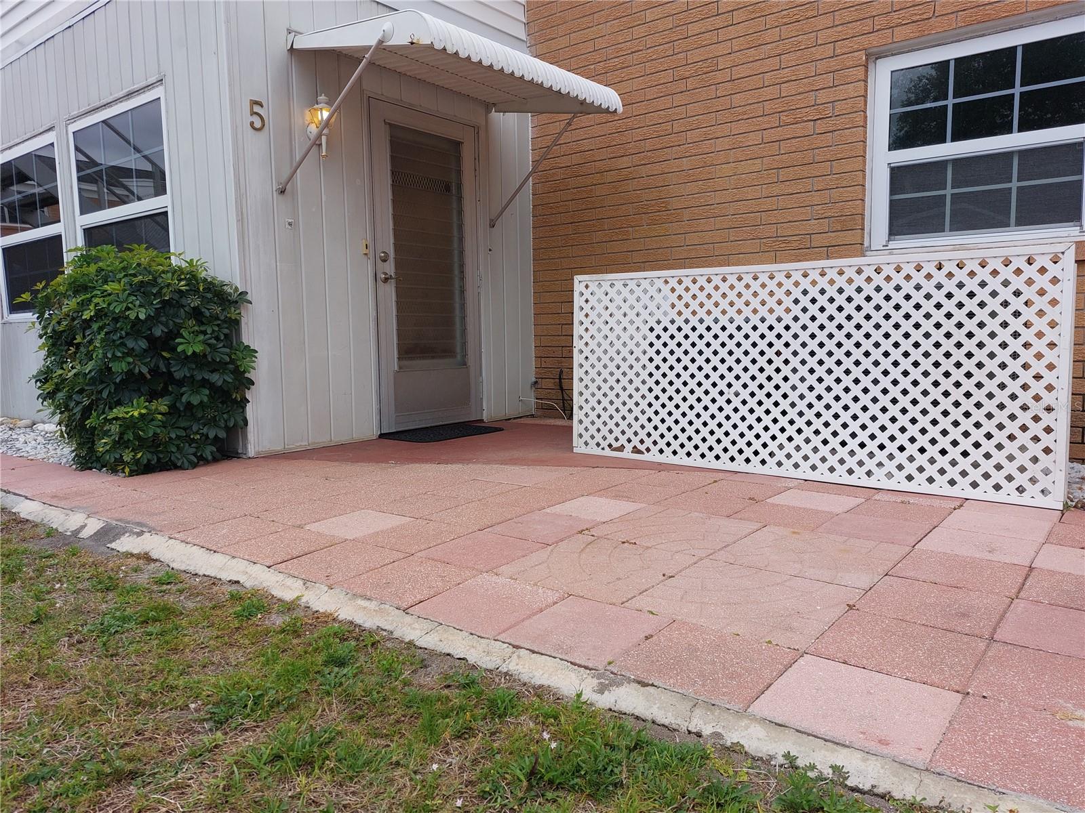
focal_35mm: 24
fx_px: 752
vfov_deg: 56.8
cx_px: 542
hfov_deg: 71.6
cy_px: 406
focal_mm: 5.23
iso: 25
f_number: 1.8
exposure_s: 1/618
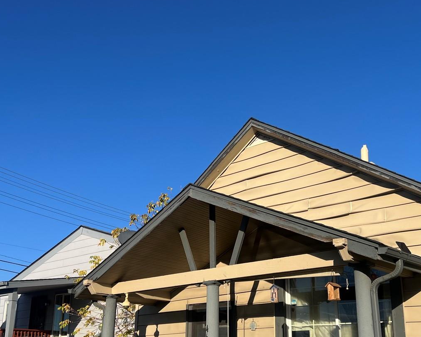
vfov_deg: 37.0
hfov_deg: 45.8
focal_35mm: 40
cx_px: 219
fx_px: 498
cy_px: 223
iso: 50
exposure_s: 1/5076
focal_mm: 5.7
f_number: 1.5
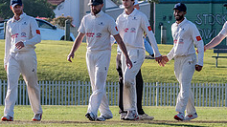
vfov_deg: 1.7
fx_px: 4355
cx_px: 237
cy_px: 74
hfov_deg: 3.0
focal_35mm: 724
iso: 800
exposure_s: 1/2000
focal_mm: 170
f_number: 7.1
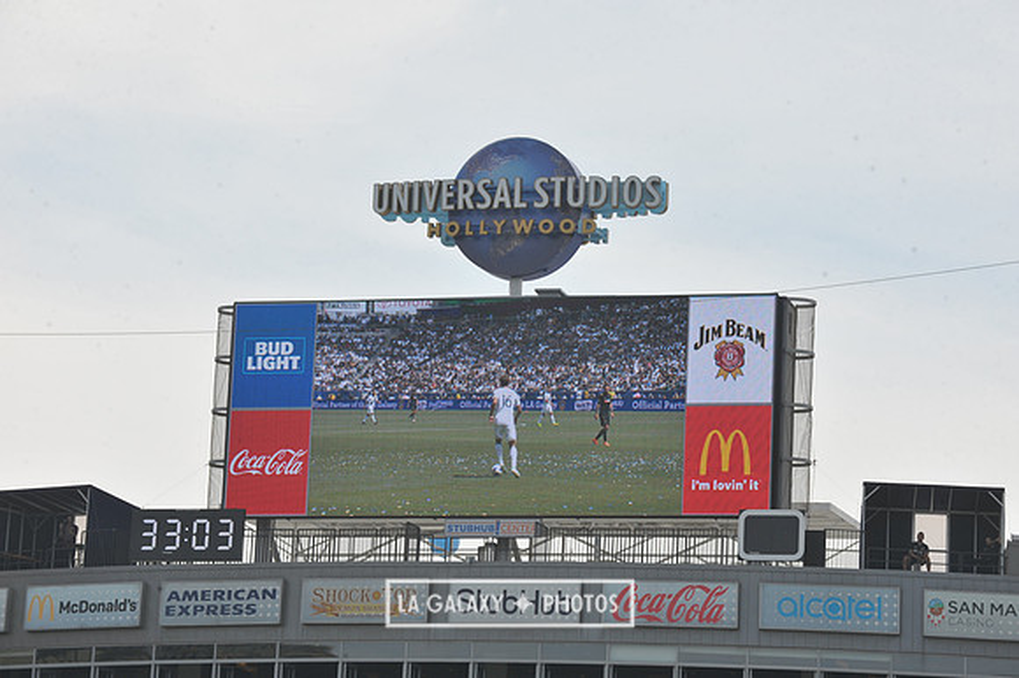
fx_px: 4526
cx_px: 510
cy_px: 339
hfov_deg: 12.8
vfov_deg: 8.6
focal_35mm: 160
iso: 320
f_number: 13
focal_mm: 160
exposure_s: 1/640
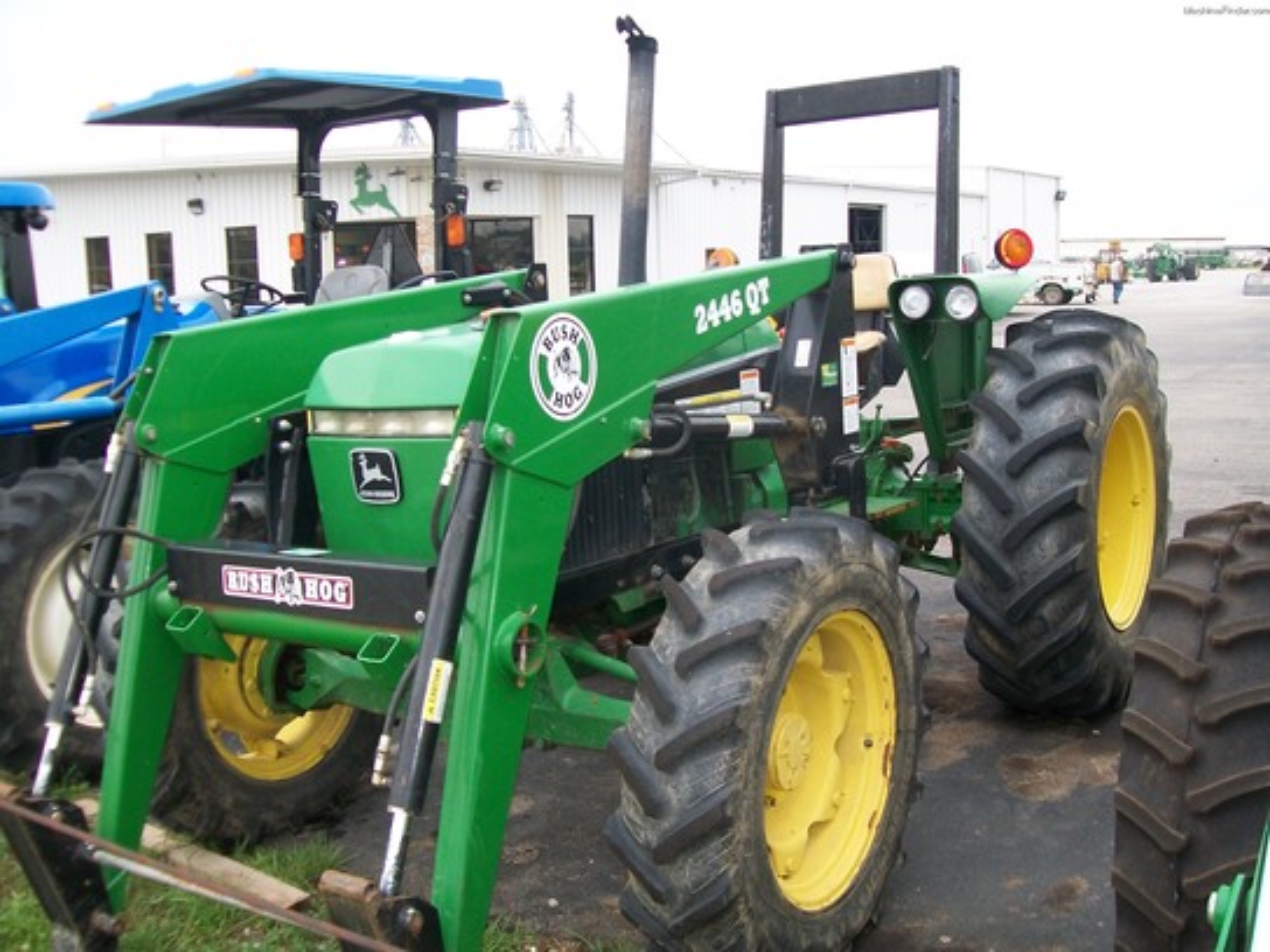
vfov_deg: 39.7
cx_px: 635
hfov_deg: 51.4
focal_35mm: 36
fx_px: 1321
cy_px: 476
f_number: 2.7
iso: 80
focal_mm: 6
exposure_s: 1/320
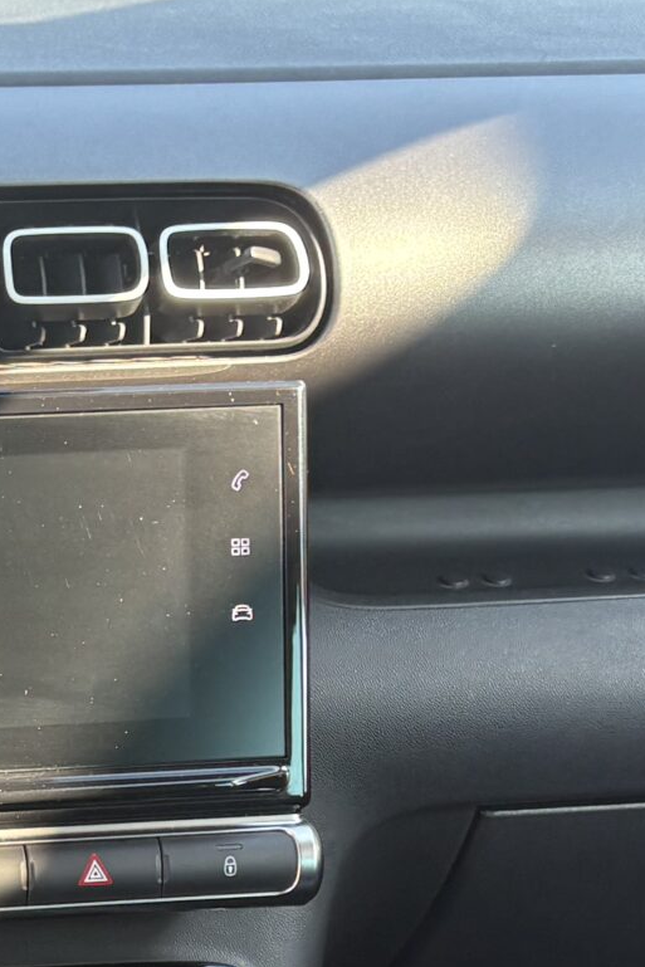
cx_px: -288
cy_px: 1041
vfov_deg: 21.5
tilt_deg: -28.9
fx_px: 2417
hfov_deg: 14.3
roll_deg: -0.1
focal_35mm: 90
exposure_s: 1/121
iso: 80
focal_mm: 5.96
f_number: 1.6
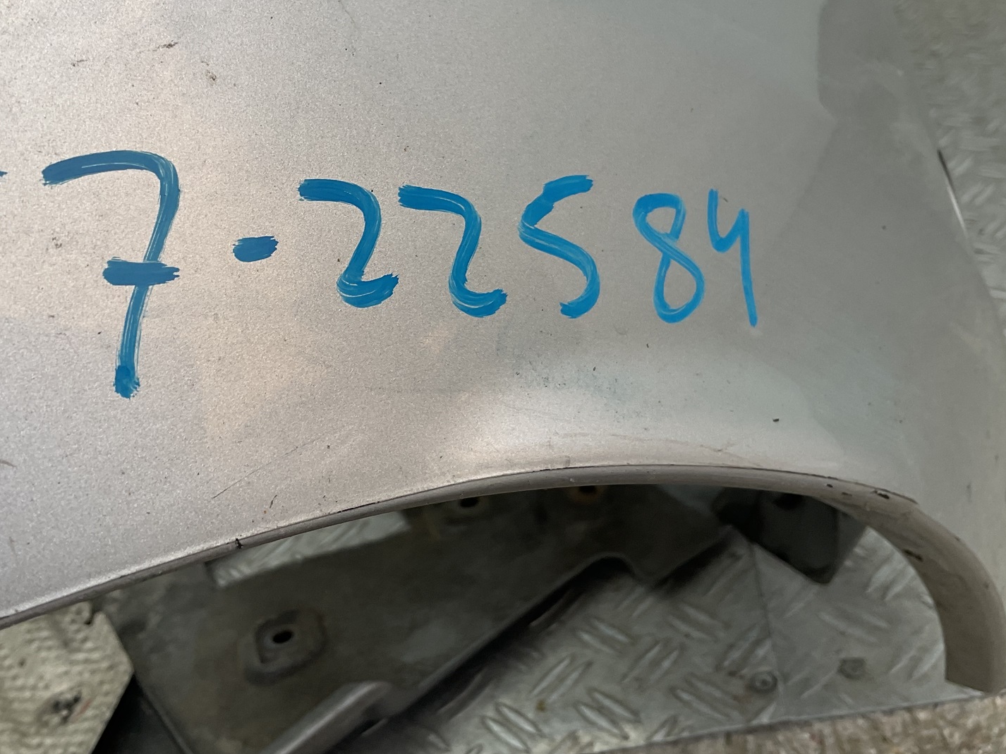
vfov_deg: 34.7
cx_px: 394
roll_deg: +19.4
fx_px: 1191
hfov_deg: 45.5
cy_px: 234
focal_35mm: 41
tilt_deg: -26.7
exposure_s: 1/206
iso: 16
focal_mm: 3
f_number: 1.8
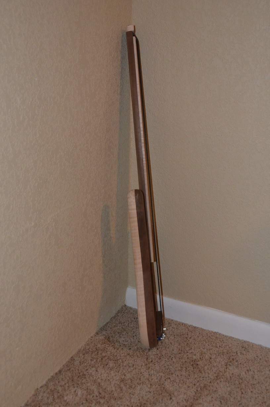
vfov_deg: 48.0
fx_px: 458
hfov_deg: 32.9
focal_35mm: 40
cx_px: 135
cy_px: 204
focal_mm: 27
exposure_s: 1/60
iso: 3200
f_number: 4
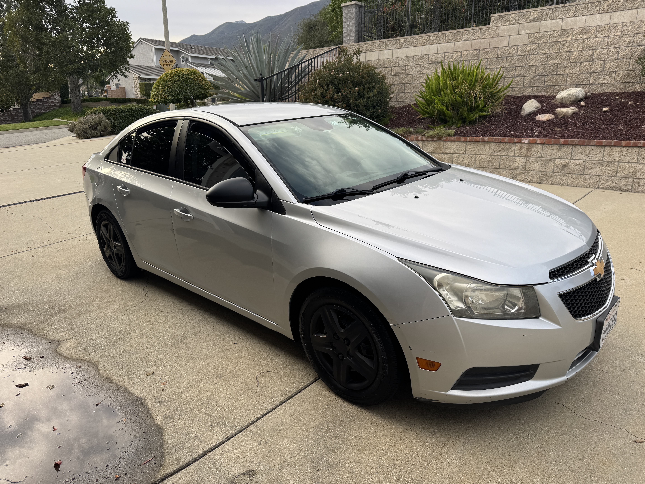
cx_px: 322
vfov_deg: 56.8
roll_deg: -0.7
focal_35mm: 24
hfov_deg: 71.6
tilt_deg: -15.3
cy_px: 242
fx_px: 447
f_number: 1.78
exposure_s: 1/488
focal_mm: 6.76
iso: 80
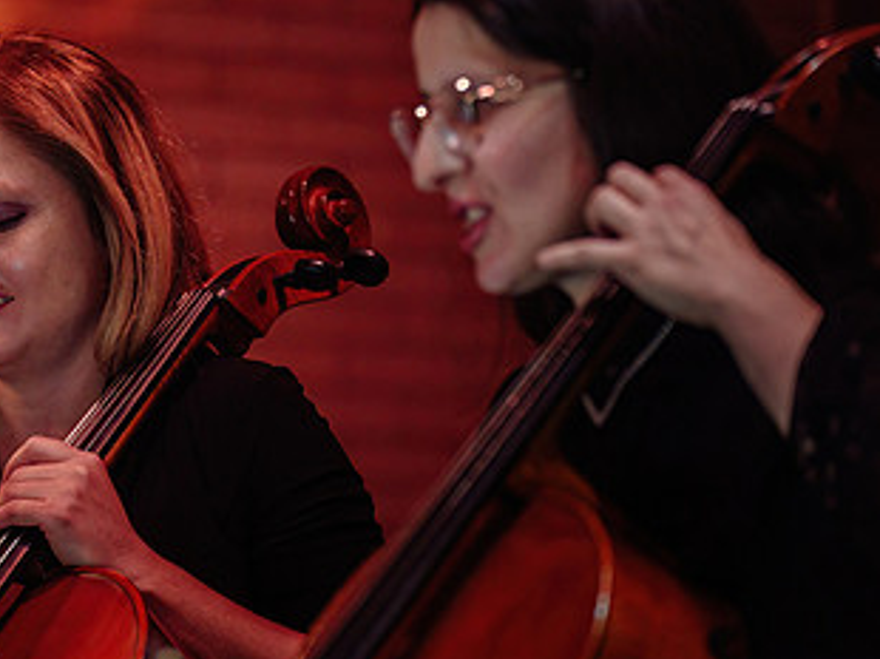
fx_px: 5766
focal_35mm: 227
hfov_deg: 8.7
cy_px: 410
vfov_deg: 6.5
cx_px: 99
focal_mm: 126
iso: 3200
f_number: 2.8
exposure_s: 1/125
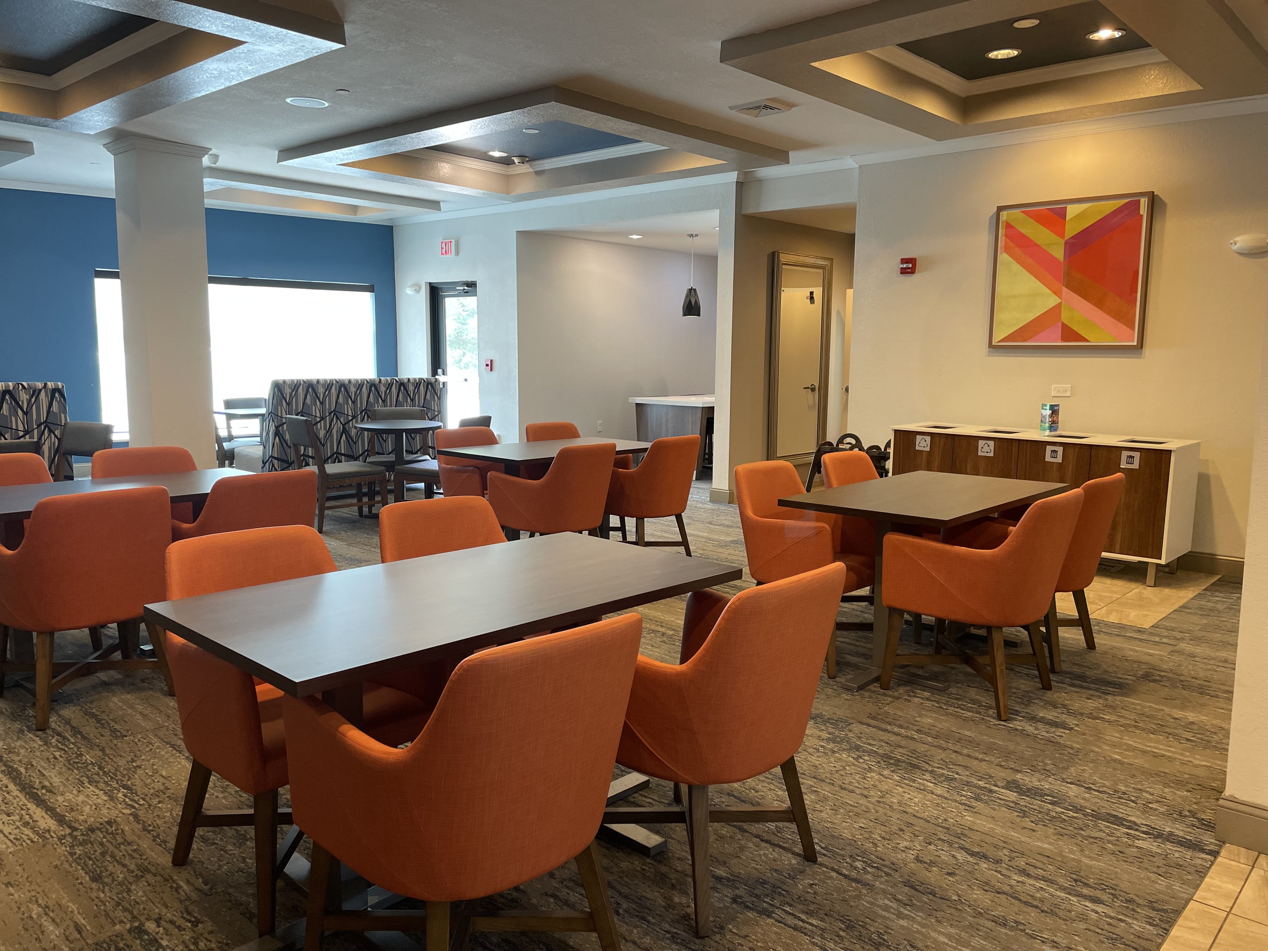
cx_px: 634
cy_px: 476
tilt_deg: -7.5
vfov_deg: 53.1
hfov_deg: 67.3
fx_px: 952
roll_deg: -1.0
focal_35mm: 26
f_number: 1.6
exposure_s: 1/60
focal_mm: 4.2
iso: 125
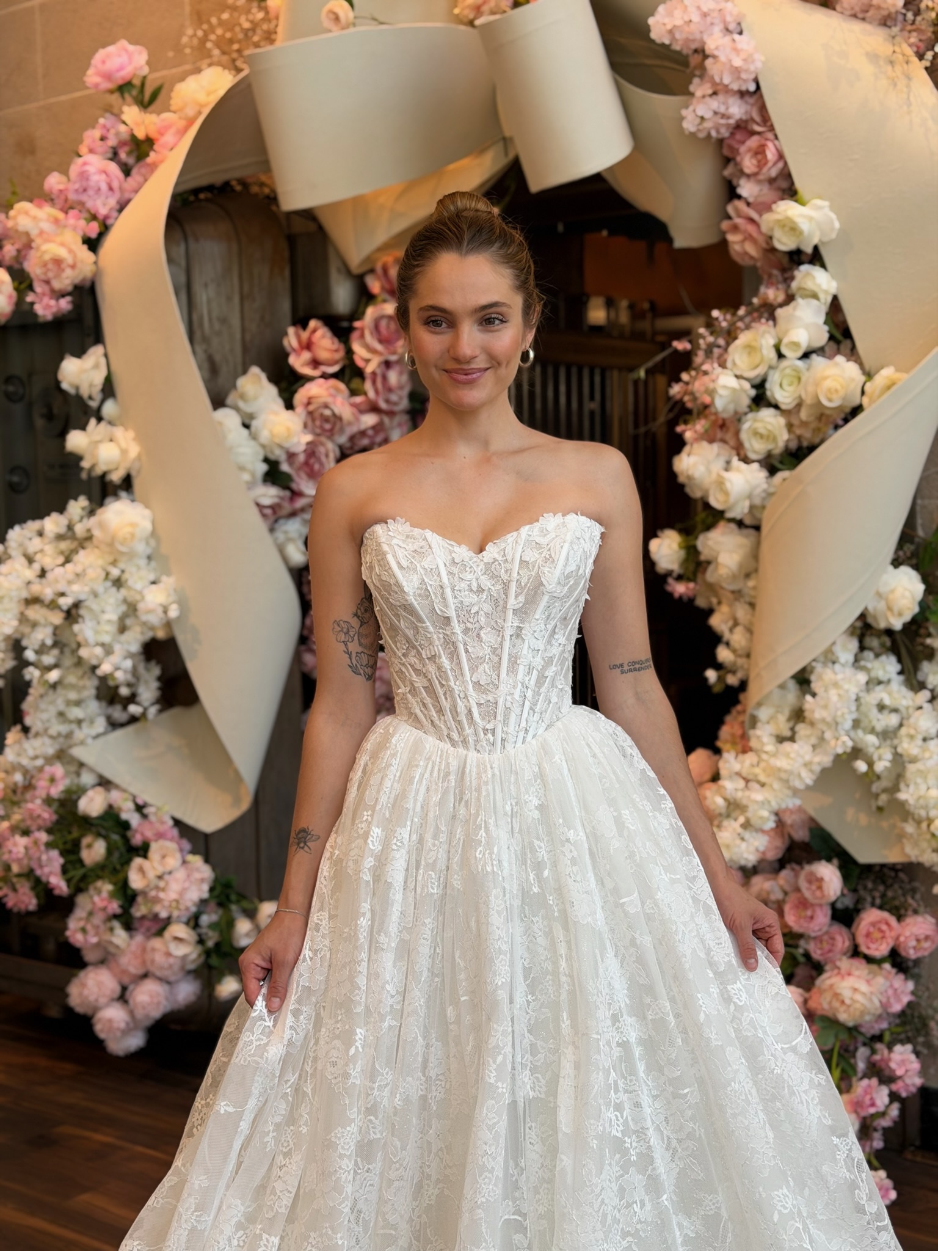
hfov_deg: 30.3
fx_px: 1734
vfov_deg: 39.7
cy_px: 626
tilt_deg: -4.2
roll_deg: +1.0
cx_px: 469
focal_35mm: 48
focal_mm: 6.76
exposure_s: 1/242
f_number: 1.78
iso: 64
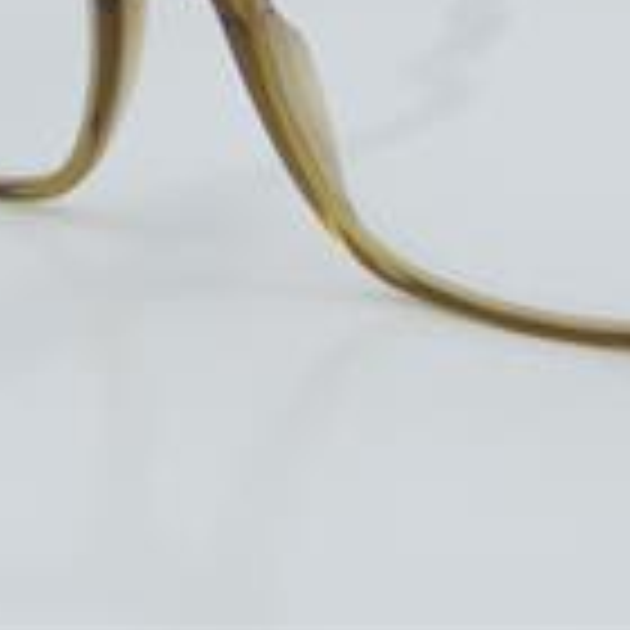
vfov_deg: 9.6
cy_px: 36
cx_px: 540
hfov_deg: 9.6
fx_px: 3747
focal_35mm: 182
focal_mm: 50
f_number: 32
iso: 100
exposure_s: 1/3
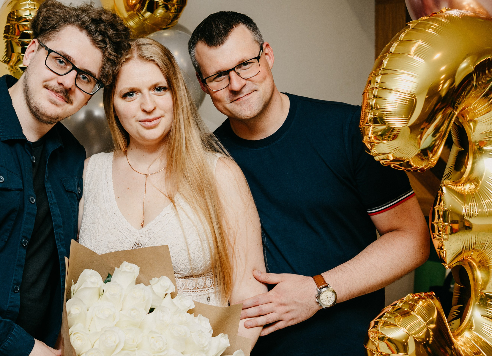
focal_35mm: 56
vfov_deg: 25.5
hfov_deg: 34.5
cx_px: 168
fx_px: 786
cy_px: 138
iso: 200
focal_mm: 31
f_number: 3.5
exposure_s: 1/160
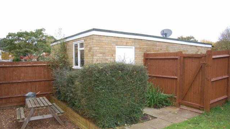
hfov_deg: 66.0
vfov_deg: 40.2
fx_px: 177
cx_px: 115
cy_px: 73
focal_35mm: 29
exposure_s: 1/60
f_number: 3.5
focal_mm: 18
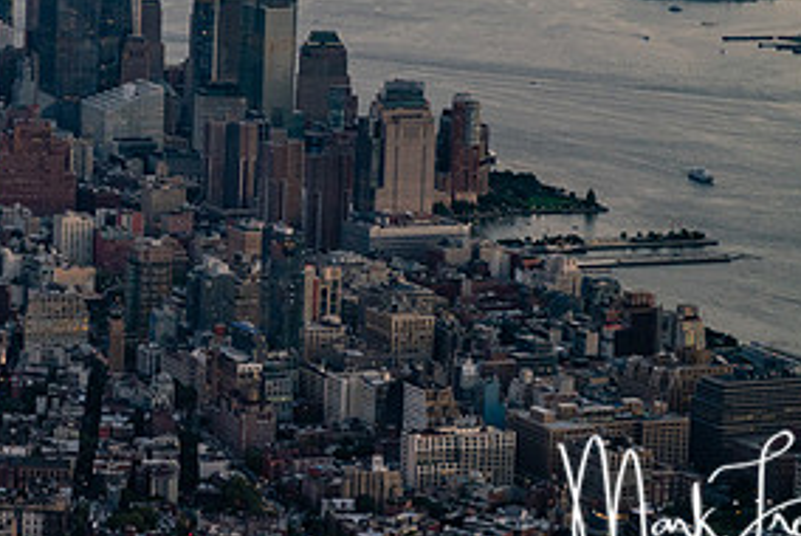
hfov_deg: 13.3
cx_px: 56
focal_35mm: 153
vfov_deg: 9.0
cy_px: 63
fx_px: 3408
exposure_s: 1/640
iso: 2500
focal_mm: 75
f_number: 2.8
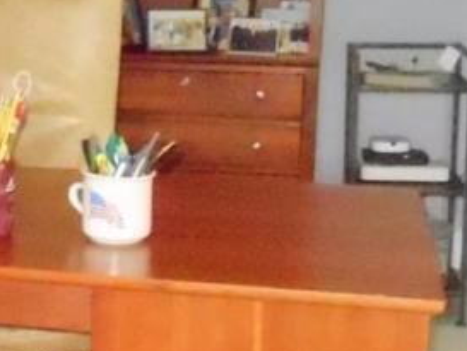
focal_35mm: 105
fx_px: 1417
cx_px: -30
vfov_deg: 14.1
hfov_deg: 18.1
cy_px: 183
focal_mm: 5
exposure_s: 1/25
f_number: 3.7
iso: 1600
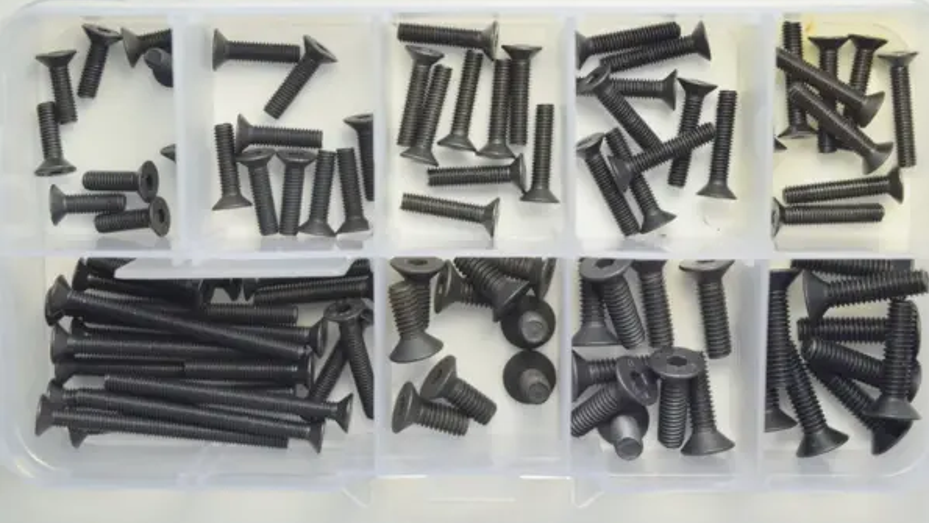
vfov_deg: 21.6
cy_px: 235
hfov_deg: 37.5
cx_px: 467
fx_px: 1368
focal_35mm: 56
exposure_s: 1/250
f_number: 8
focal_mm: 35
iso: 320
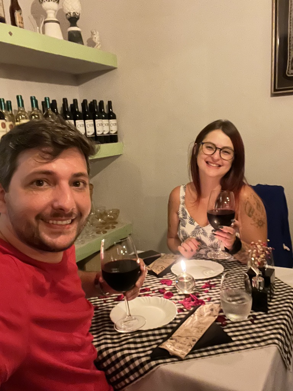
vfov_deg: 60.0
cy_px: 196
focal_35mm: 30
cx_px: 146
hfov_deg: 46.8
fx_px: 339
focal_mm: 2.71
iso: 1250
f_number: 2.2
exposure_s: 1/15
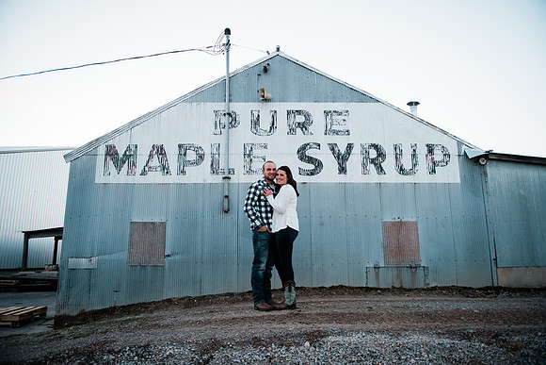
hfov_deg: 73.7
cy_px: 182
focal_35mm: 24
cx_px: 273
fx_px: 364
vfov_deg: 53.2
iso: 500
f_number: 2.8
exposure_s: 1/160
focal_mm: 24
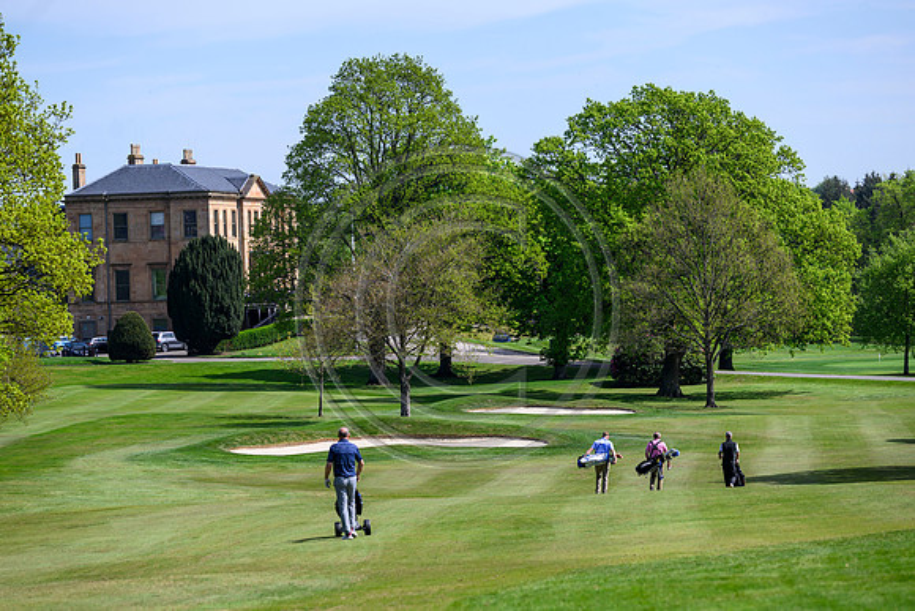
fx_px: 3559
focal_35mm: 140
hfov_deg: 14.7
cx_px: 458
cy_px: 306
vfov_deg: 9.8
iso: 500
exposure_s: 1/5000
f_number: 4
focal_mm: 140
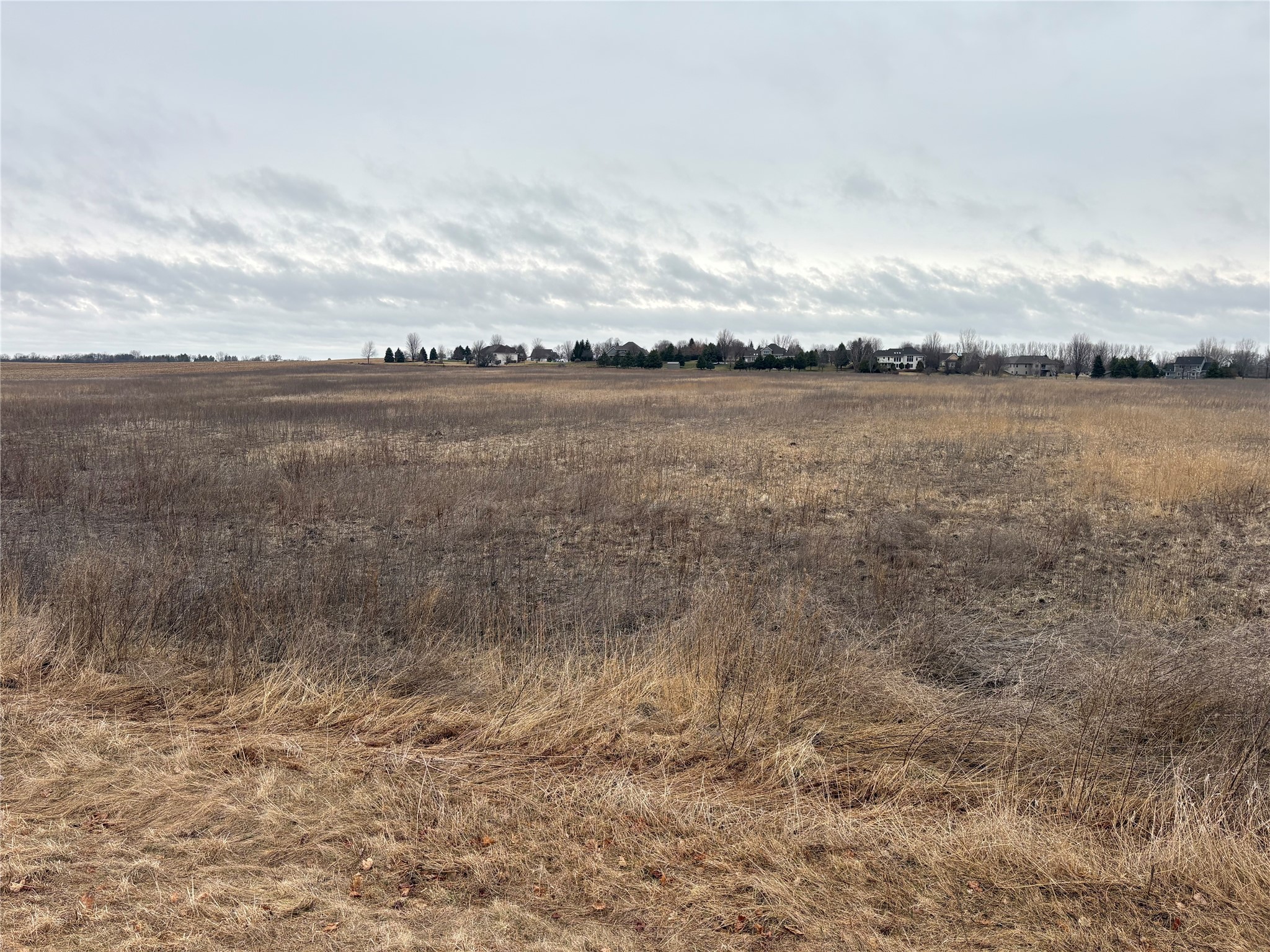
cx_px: 635
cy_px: 476
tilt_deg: -3.5
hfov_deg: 67.3
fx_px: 954
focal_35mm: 26
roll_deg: -0.6
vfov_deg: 53.1
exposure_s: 1/1099
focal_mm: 5.96
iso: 50
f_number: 1.6
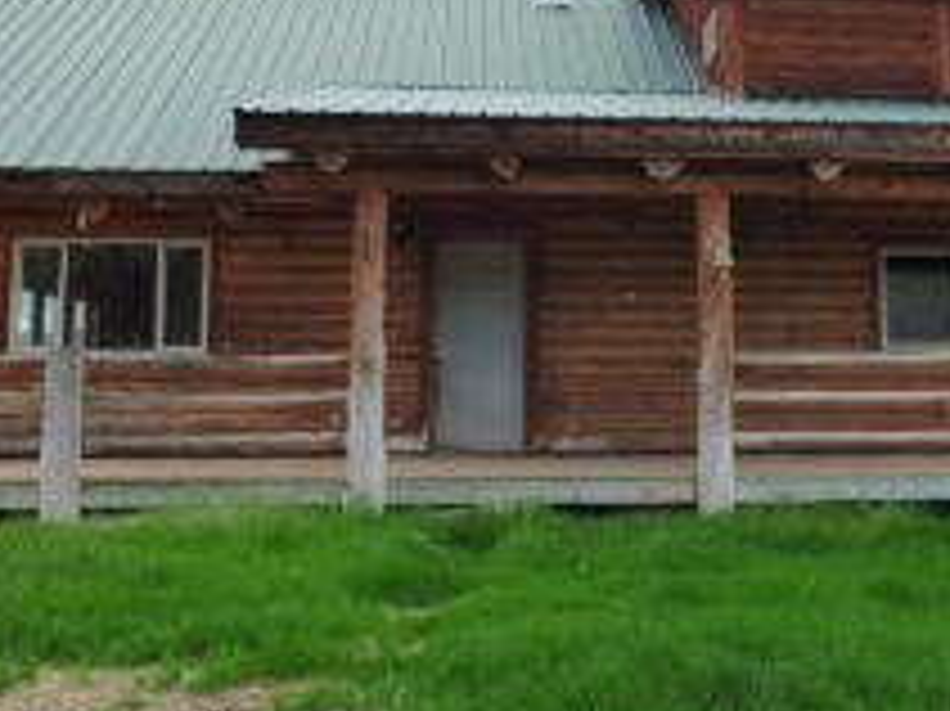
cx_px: 563
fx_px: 1042
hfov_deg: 48.7
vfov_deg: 37.6
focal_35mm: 38
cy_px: 288
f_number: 3.5
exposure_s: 1/640
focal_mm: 3.58
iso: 200
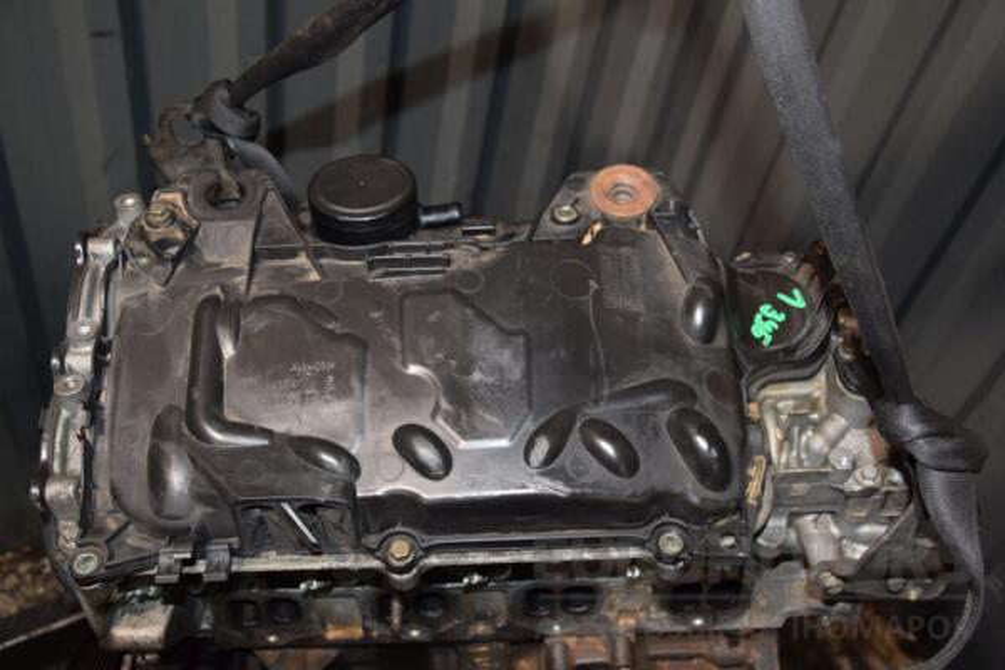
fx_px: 1089
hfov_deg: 49.6
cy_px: 335
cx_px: 502
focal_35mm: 39
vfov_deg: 34.2
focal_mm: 26
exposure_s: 1/60
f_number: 5
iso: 800
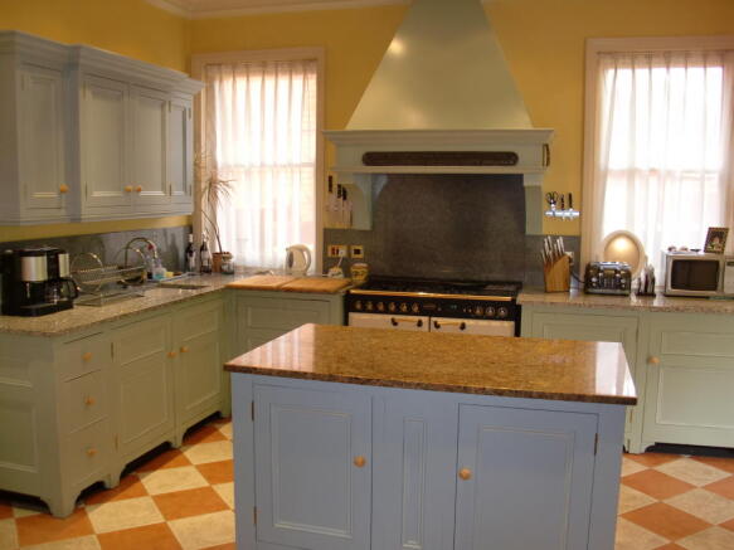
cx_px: 367
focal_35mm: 36
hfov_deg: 51.4
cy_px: 275
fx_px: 763
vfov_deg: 39.6
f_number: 2.8
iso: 160
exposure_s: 1/60
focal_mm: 6.3
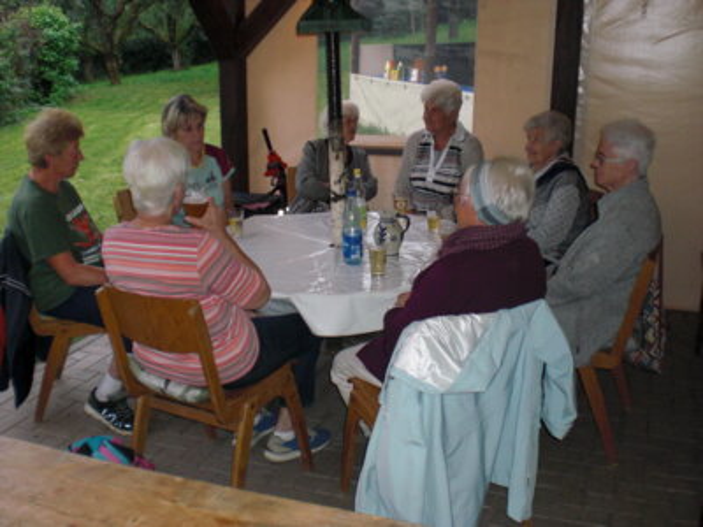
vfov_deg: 37.7
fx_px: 772
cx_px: 352
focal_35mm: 38
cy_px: 264
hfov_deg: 49.0
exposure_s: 1/60
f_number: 3.1
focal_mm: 6.3
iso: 200
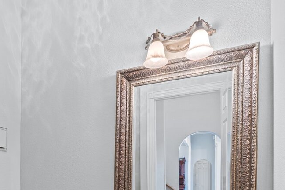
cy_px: 178
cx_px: 70
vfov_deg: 39.8
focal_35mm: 30
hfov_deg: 58.6
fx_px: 237
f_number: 8
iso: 100
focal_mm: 12
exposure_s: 6
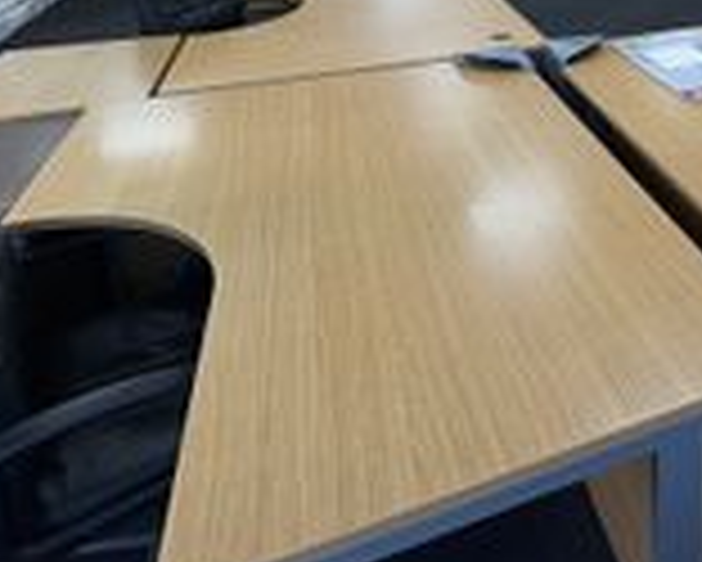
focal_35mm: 35
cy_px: -31
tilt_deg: -10.8
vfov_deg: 36.7
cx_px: 644
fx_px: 728
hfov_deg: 46.1
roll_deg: -0.4
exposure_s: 1/100
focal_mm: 2.22
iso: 125
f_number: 2.2
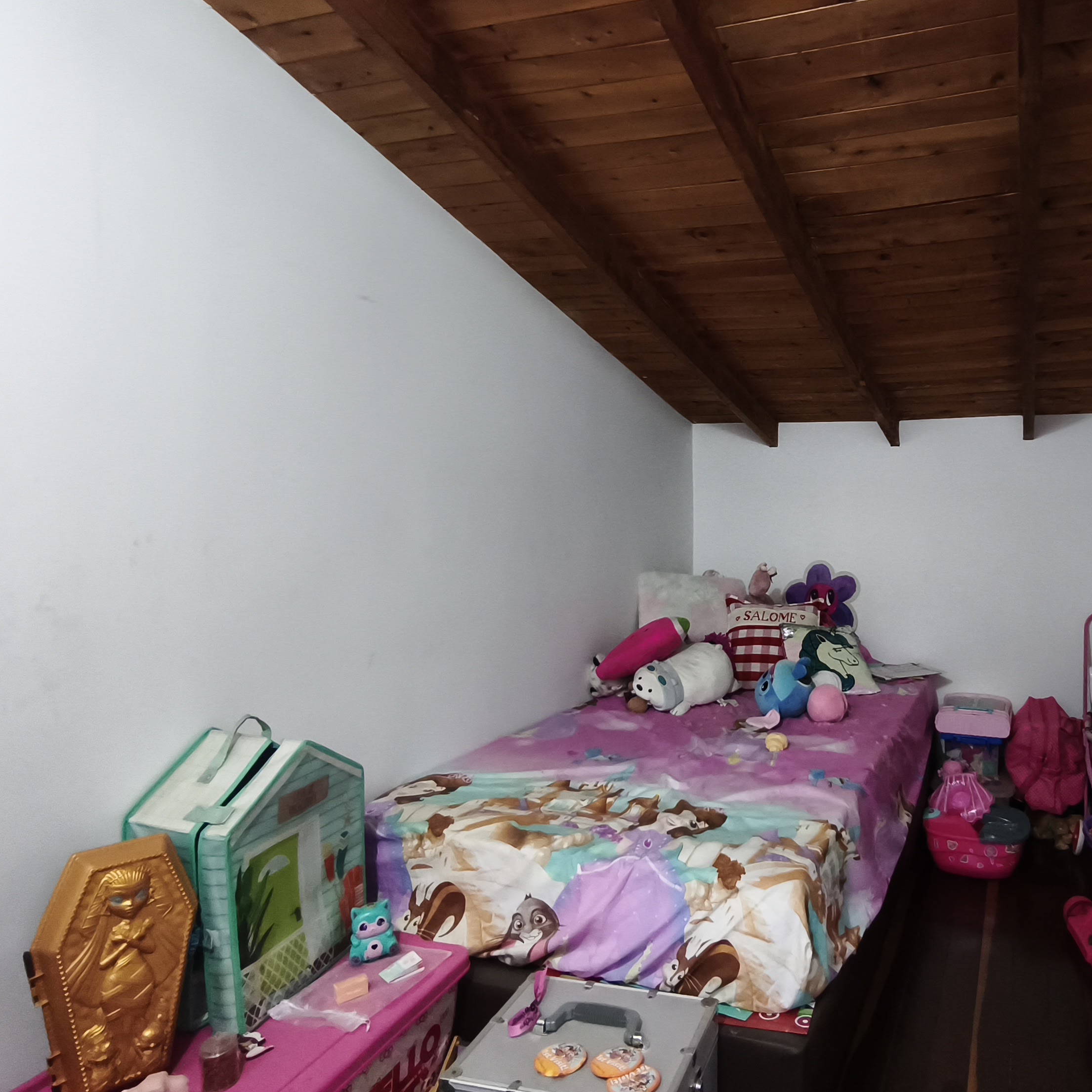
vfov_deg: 64.8
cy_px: 480
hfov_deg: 62.4
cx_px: 779
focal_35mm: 24
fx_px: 857
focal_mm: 1.91
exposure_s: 1/24
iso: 1000
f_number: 2.2
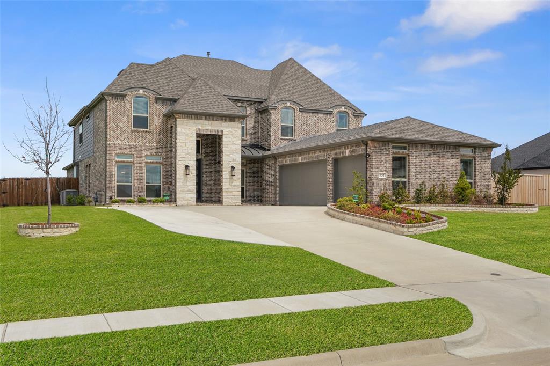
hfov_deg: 53.1
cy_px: 183
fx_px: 550
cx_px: 275
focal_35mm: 36
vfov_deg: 36.8
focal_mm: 24
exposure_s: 1/2000
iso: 640
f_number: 9
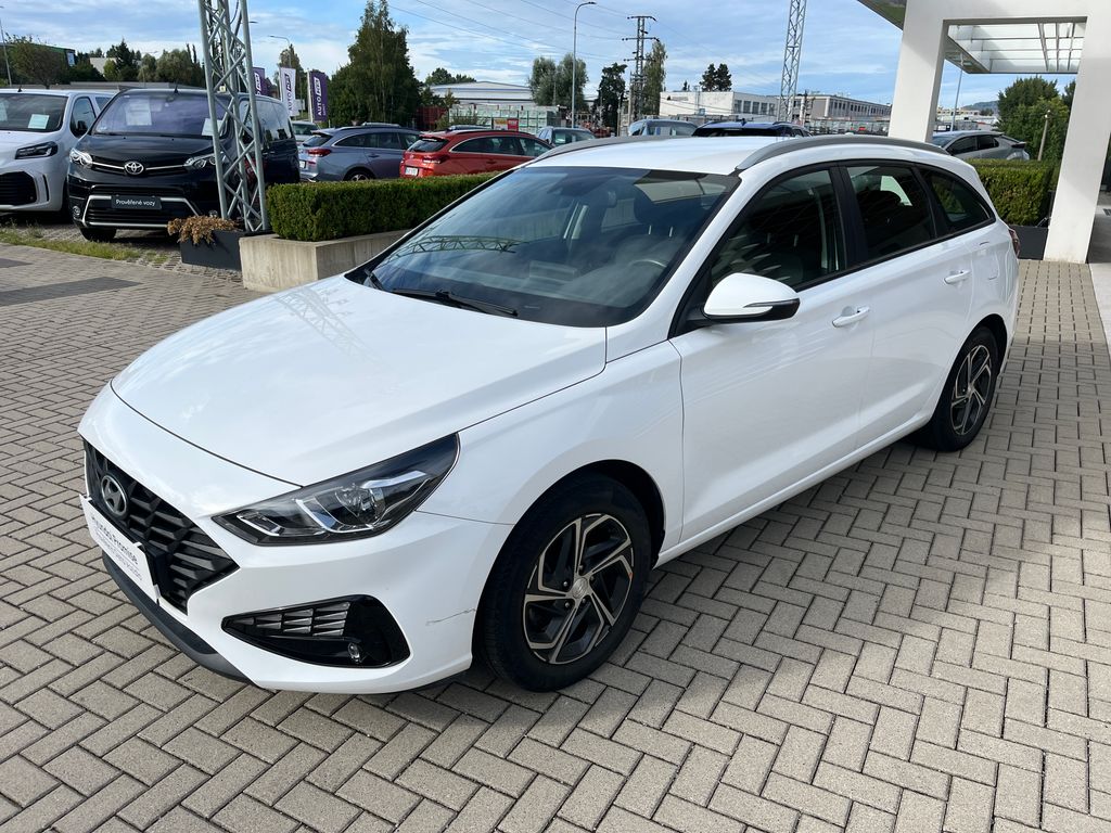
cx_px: 556
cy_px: 416
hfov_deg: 67.3
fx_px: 834
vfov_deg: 53.1
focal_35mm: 26
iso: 50
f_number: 1.6
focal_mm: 5.1
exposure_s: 1/2825
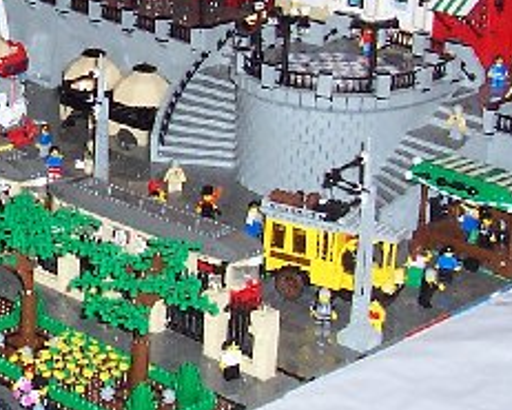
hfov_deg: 14.6
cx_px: -121
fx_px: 1925
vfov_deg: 12.1
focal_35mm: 127
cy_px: 44
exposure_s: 1/60
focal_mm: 5.6
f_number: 2.8
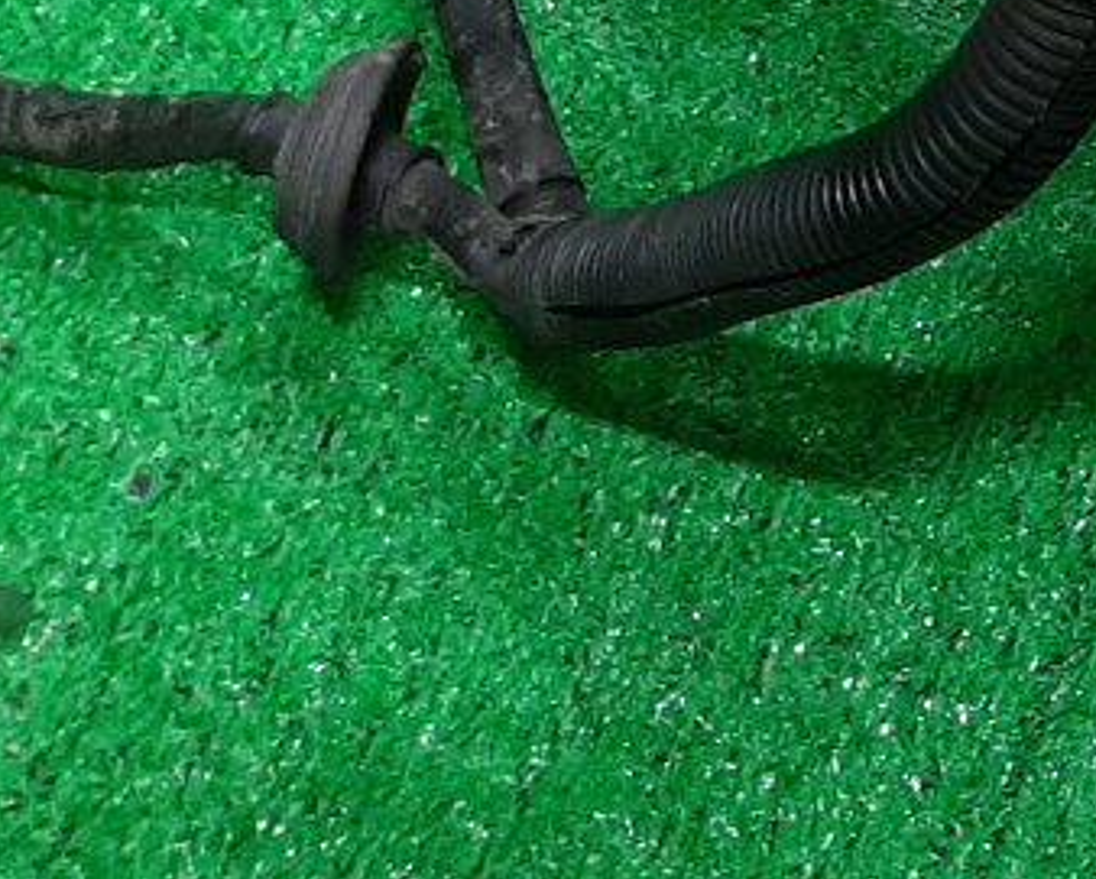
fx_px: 3506
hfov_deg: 15.0
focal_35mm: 108
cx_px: 2091
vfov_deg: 13.2
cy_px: -584
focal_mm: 3.93
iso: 150
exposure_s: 1/50
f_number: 1.7
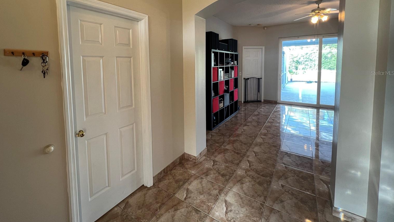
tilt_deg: -3.7
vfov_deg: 68.4
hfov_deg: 102.9
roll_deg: +1.0
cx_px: 187
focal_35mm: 15
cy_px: 73
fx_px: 157
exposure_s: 1/60
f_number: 1.8
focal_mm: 1.57
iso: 125
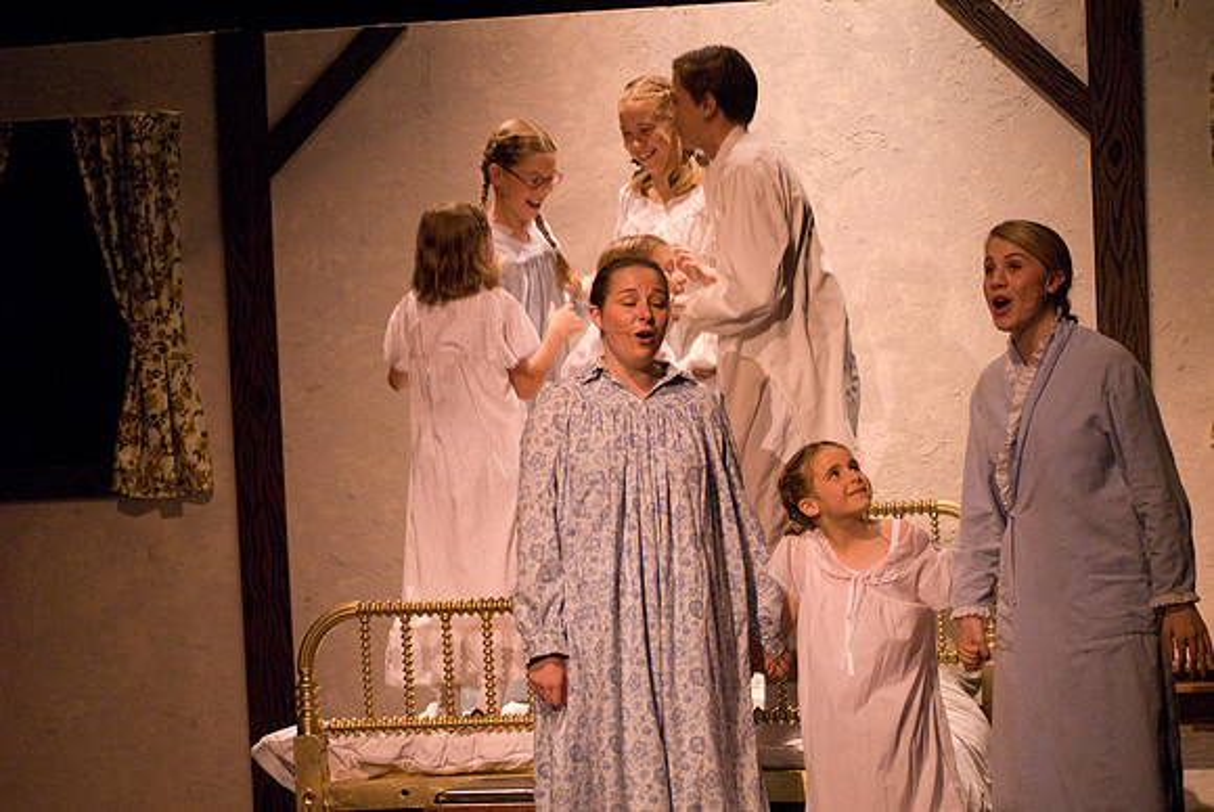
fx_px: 4051
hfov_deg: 17.0
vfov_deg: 11.4
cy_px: 406
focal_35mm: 120
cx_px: 607
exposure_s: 1/160
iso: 1600
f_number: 2.8
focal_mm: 80
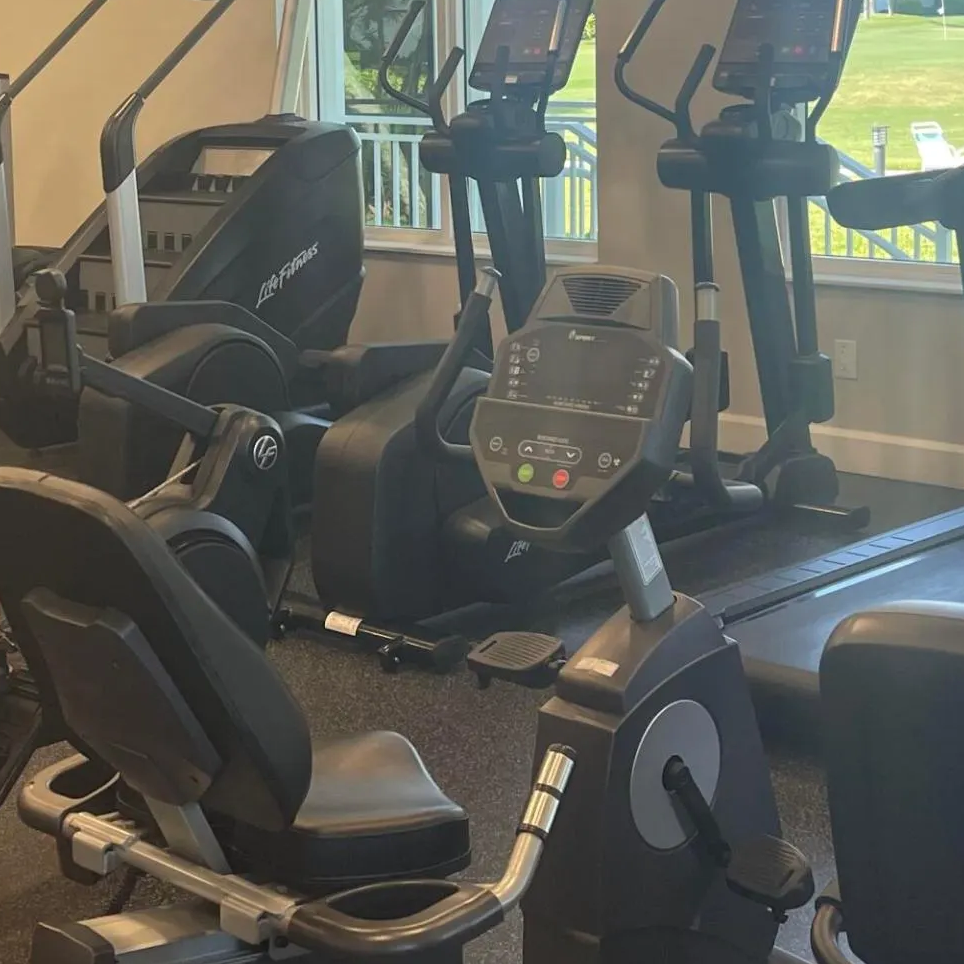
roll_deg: +2.8
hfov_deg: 25.7
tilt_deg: -5.1
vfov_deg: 25.7
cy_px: 205
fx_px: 2079
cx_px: 205
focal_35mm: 66
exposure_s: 1/120
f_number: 1.6
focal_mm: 5.1
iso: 80
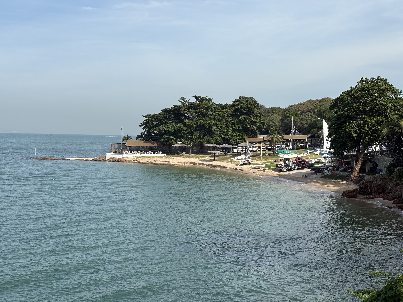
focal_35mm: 52
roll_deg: -0.9
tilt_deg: -1.1
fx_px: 605
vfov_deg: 28.0
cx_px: 202
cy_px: 151
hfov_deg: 36.8
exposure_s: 1/2865
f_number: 1.6
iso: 32
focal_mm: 5.96
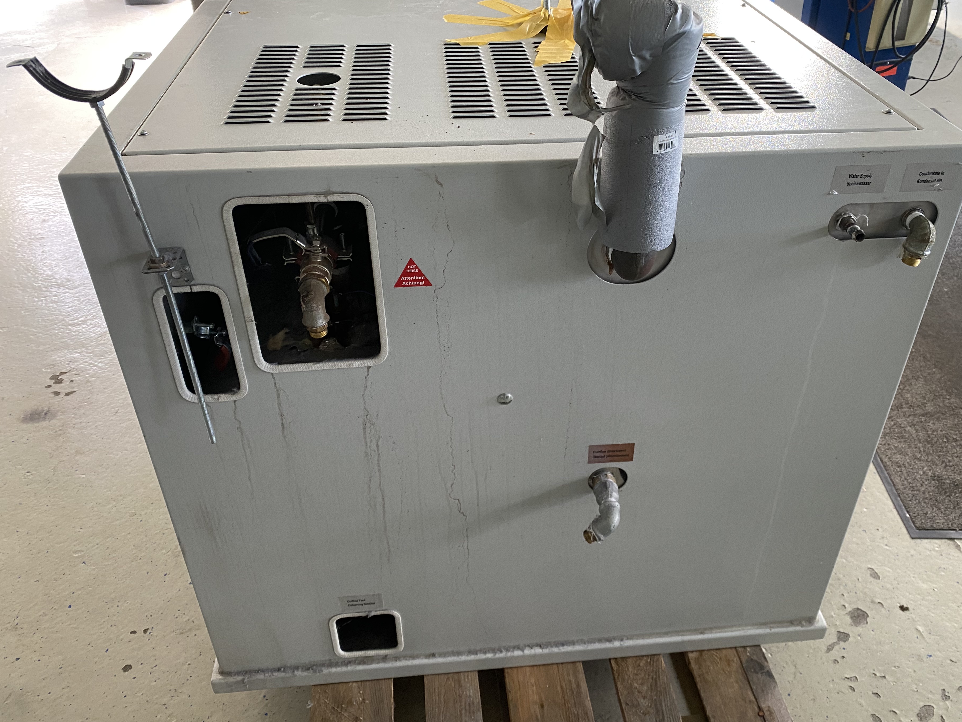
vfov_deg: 48.2
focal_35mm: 29
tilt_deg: -34.8
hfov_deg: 61.6
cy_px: 326
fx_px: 806
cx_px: 518
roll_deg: -0.6
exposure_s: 1/61
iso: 125
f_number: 1.8
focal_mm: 4.25
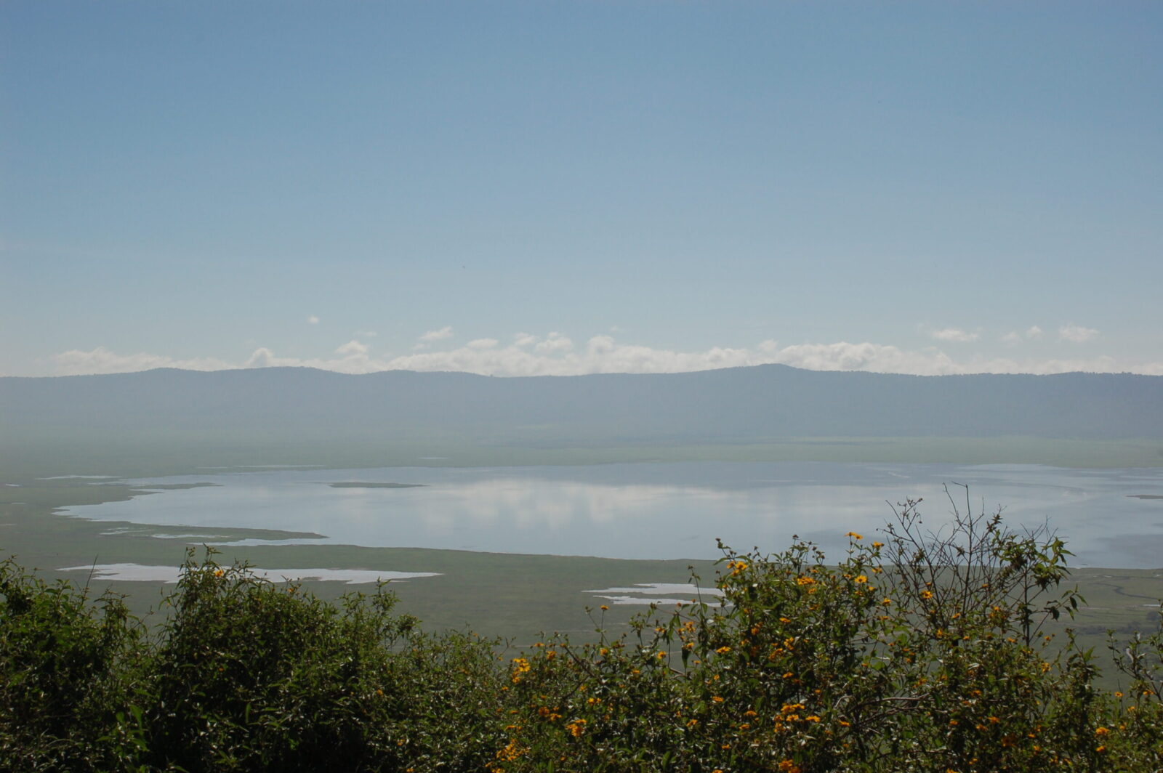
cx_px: 582
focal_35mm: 60
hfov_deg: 33.4
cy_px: 386
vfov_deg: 22.6
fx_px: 1937
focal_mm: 40
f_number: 11
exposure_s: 1/500
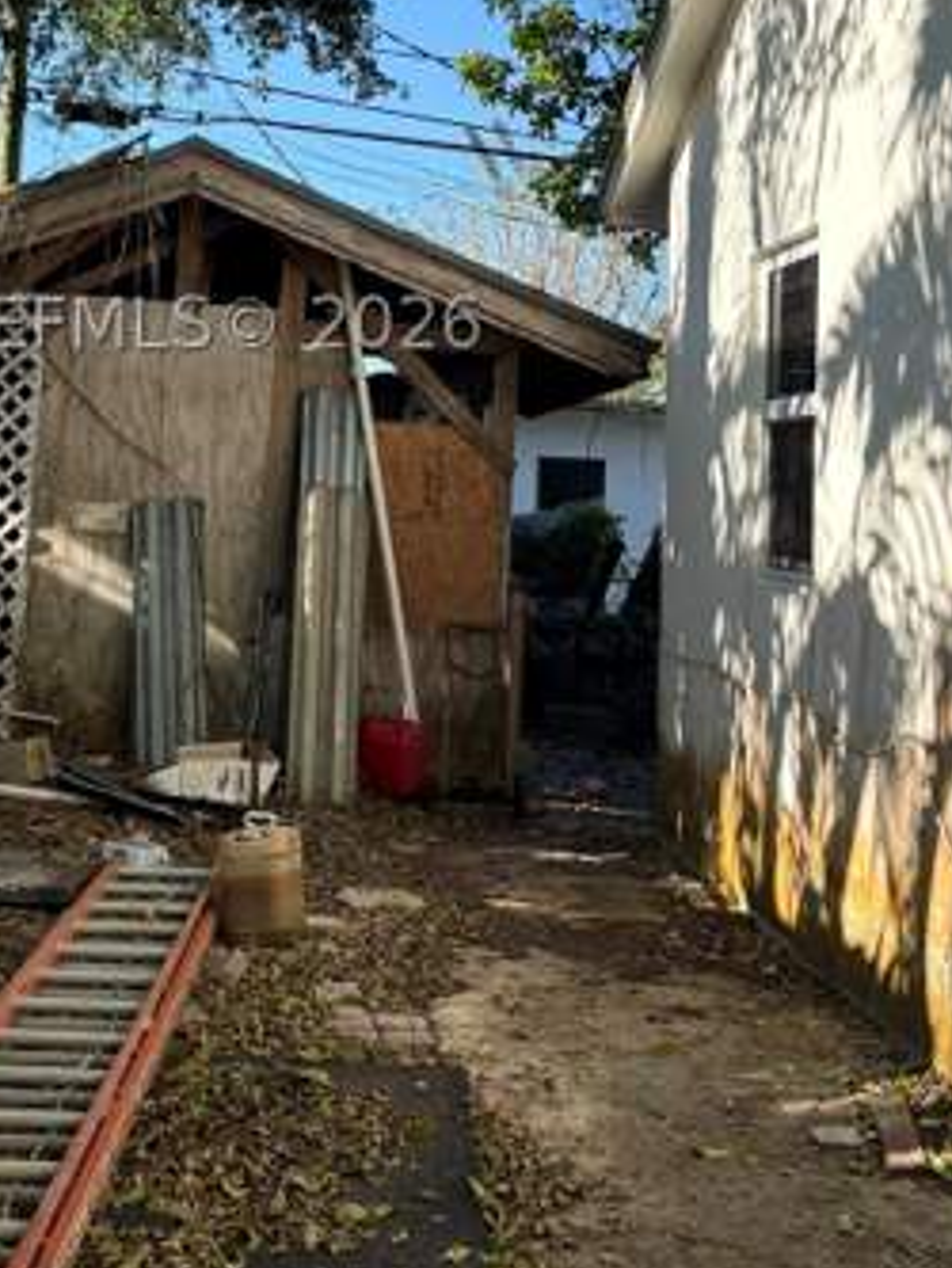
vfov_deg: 37.3
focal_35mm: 50
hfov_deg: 29.1
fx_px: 1832
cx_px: 392
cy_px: 324
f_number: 1.6
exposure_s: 1/1287
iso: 64
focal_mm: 5.96
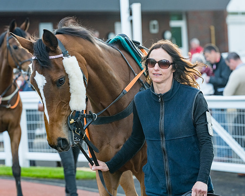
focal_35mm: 177
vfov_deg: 8.7
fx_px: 1282
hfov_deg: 10.9
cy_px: 83
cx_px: 143
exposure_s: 1/250
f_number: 5
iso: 1000
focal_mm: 135
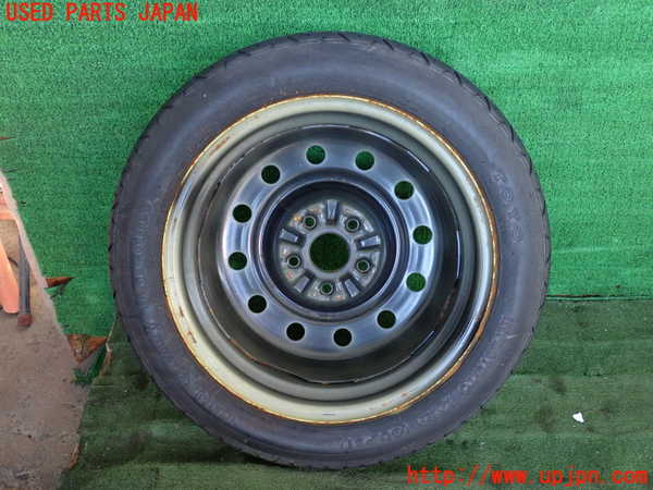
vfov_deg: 37.7
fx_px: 717
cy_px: 245
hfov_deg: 49.0
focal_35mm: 38
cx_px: 326
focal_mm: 6.83
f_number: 2.7
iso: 320
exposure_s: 1/125
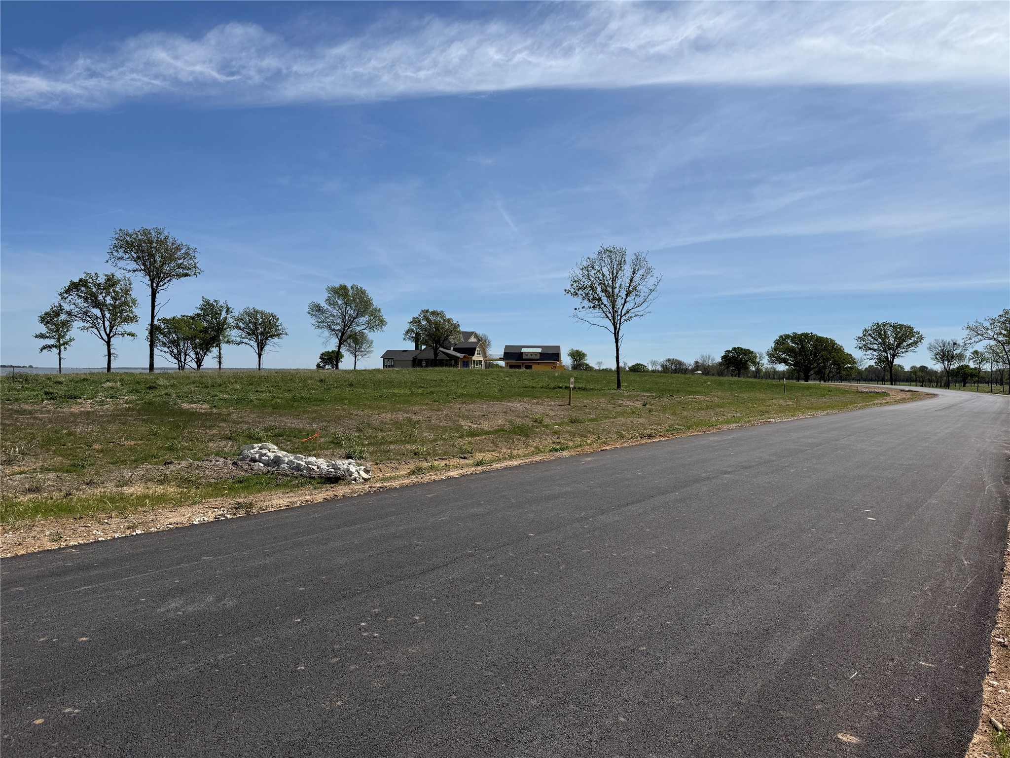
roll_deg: -0.9
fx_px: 700
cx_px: 505
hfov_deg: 71.6
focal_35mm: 24
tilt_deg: -0.6
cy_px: 379
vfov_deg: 56.8
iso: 80
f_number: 1.78
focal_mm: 6.76
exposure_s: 1/9091
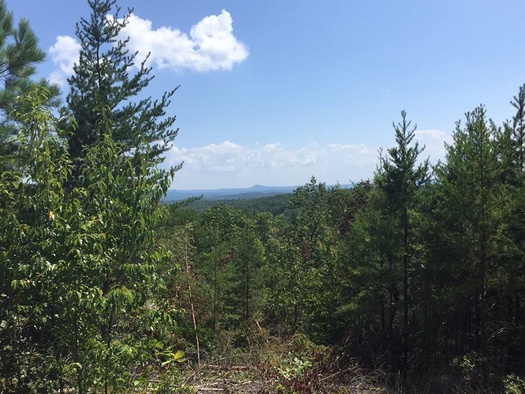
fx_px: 500
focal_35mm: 33
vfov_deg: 42.9
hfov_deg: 55.4
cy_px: 215
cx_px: 265
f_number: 2.2
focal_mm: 4.15
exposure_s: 1/2639
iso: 32
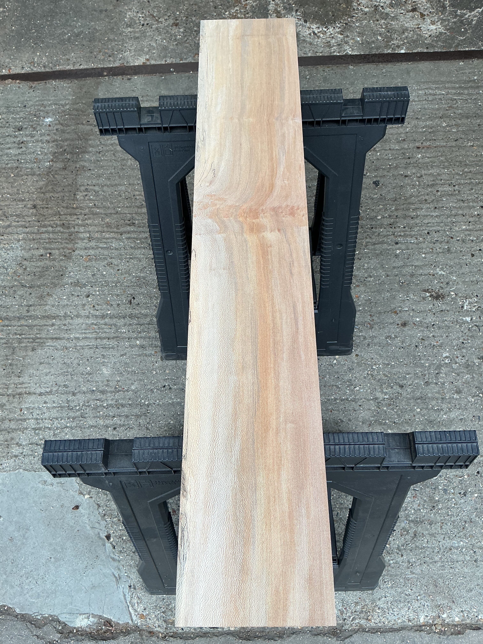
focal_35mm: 29
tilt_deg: -65.2
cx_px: 242
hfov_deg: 48.2
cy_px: 322
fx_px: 540
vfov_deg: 61.7
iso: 20
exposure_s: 1/120
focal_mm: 3
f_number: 1.8
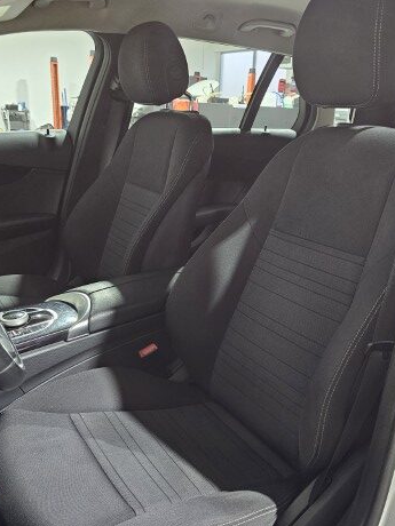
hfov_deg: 44.2
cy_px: 293
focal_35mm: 32
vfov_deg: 56.7
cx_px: 205
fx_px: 487
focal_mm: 6.3
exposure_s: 1/33.3
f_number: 1.7
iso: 500
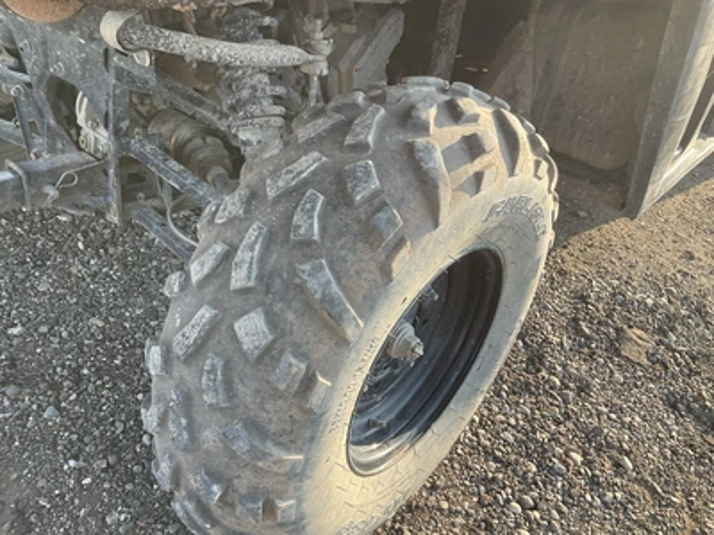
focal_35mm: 29
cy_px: 268
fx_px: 598
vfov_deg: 48.2
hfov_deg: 61.7
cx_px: 357
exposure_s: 1/172
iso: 20
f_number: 1.8
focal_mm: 3
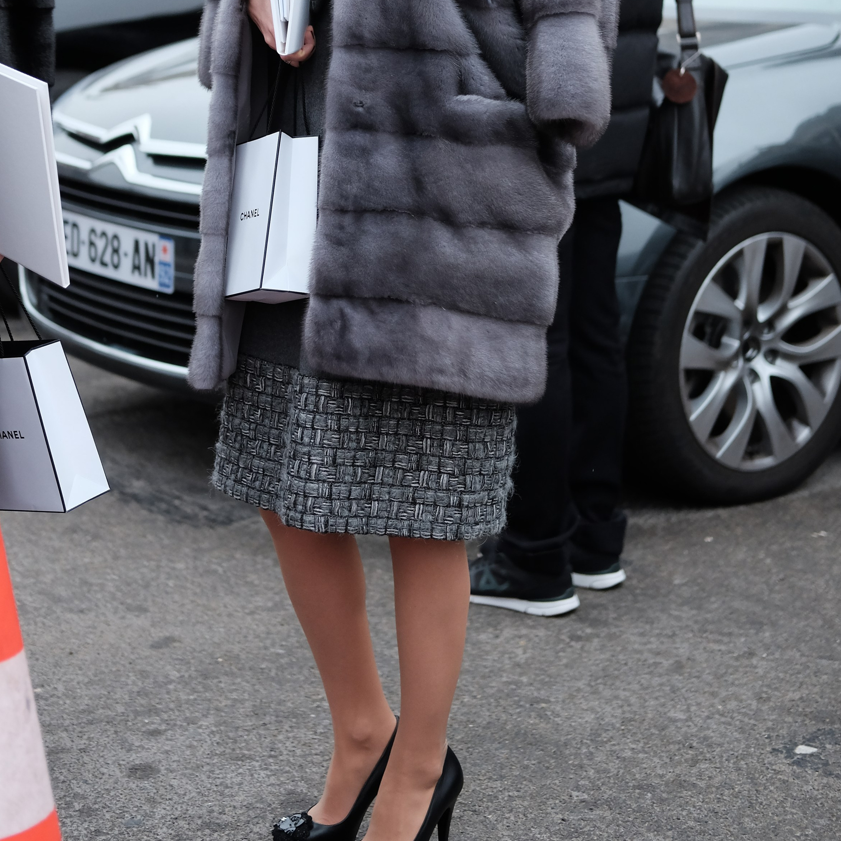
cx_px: 393
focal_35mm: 79
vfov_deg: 21.7
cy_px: 174
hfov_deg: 21.9
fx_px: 2171
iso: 800
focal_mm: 35
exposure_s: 1/1000
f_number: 2
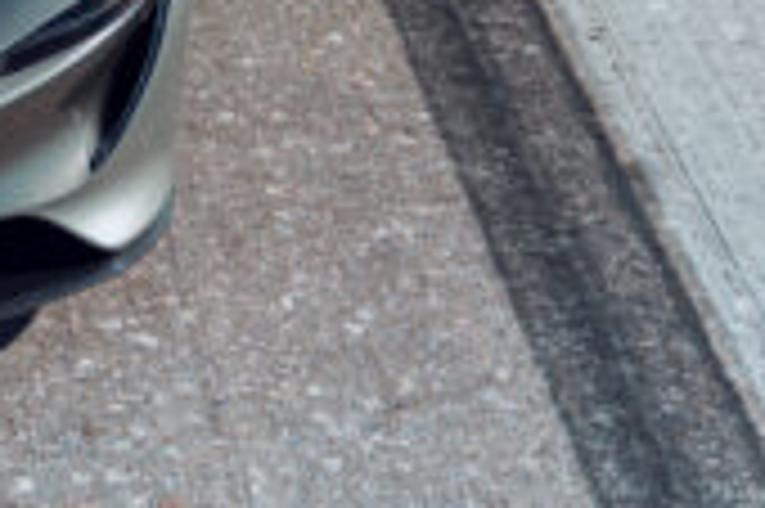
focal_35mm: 176
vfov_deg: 7.6
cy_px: -247
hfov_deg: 11.2
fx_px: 3736
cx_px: -382
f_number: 2.8
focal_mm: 39
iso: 100
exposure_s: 1/100
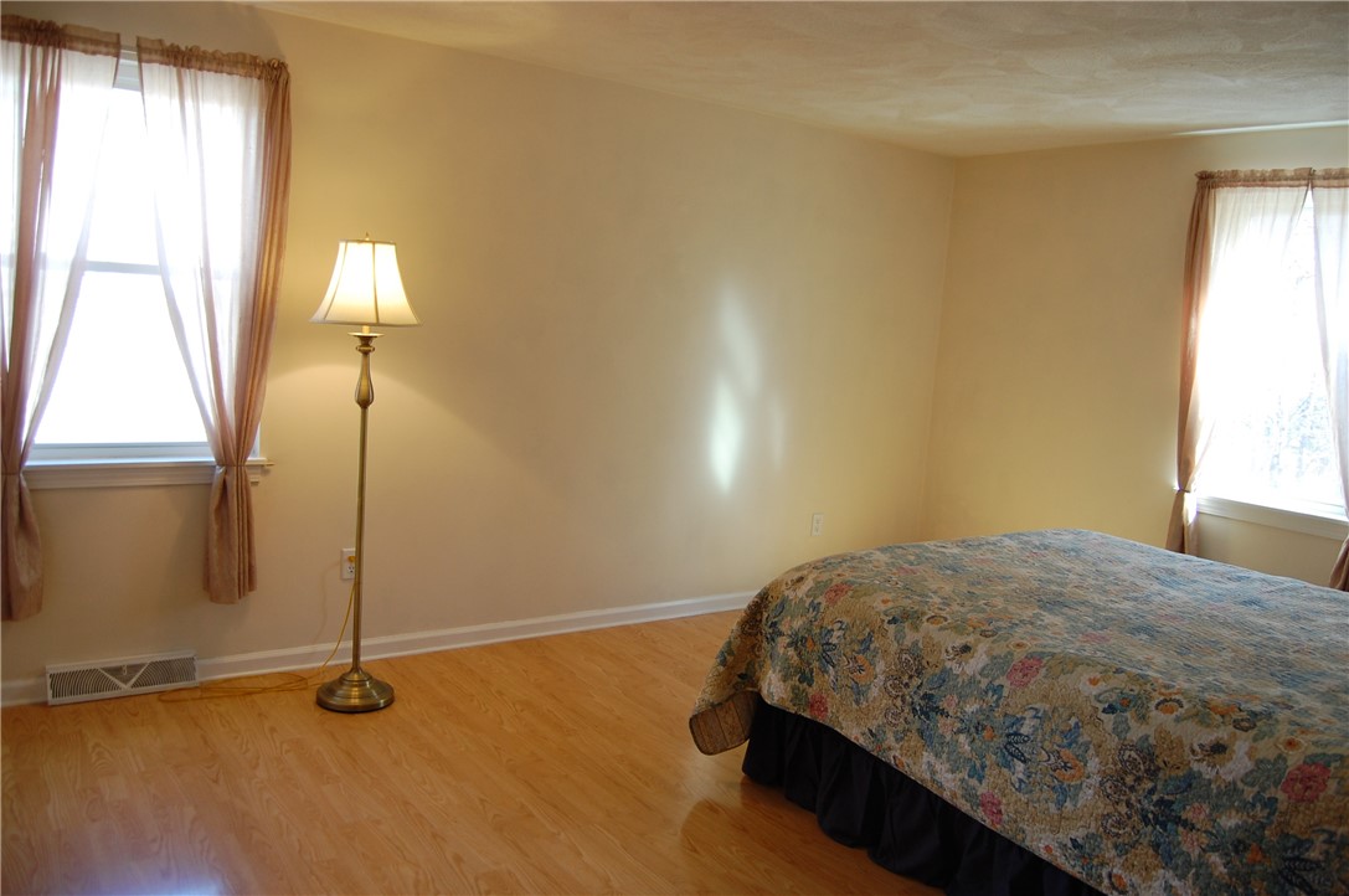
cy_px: 448
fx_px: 1011
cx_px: 674
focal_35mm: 27
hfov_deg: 67.4
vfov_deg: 47.8
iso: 400
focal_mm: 18
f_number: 4
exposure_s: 1/60
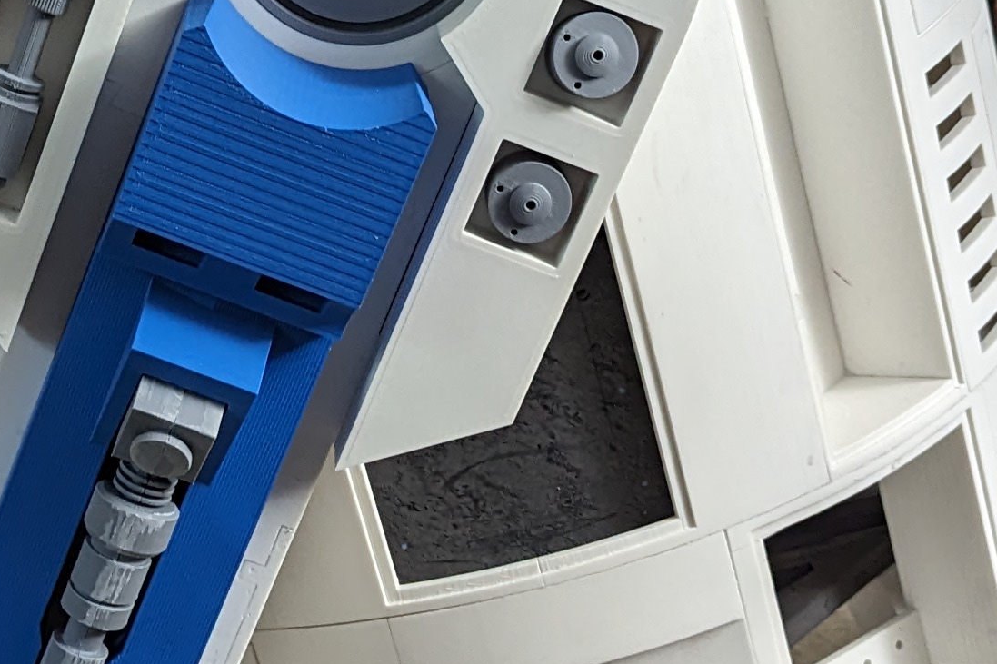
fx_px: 2575
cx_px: 270
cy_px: 406
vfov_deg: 14.7
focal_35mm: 93
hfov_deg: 21.8
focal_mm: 6.81
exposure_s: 1/40
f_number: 1.85
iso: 449
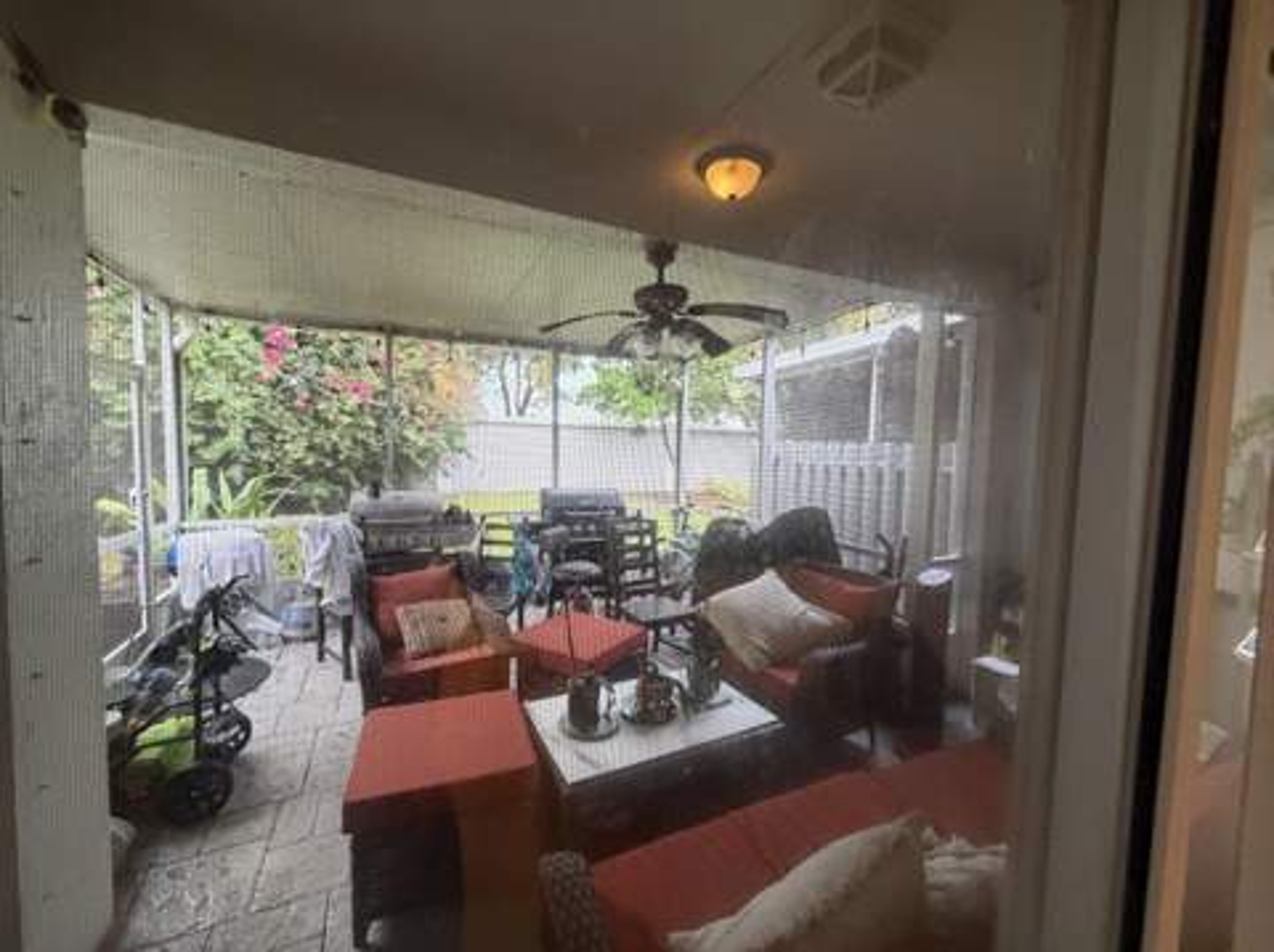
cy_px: 476
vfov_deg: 85.6
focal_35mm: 14
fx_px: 515
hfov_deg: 102.1
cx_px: 637
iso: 500
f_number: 2.2
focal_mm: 2.22
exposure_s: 1/60
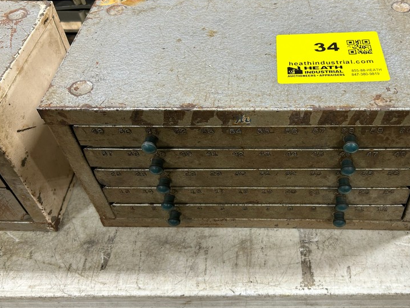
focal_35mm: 37
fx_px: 438
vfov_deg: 38.6
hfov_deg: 49.6
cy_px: 140
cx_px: 260
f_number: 1.5
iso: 100
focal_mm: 5.7
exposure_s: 1/60
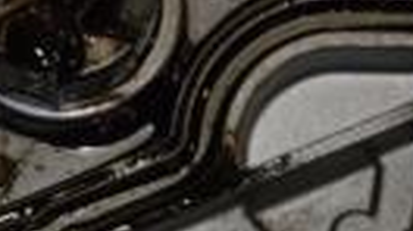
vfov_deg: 3.5
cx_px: 97
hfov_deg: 6.3
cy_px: 59
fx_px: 3764
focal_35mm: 344
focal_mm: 48
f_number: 9
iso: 800
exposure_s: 1/200
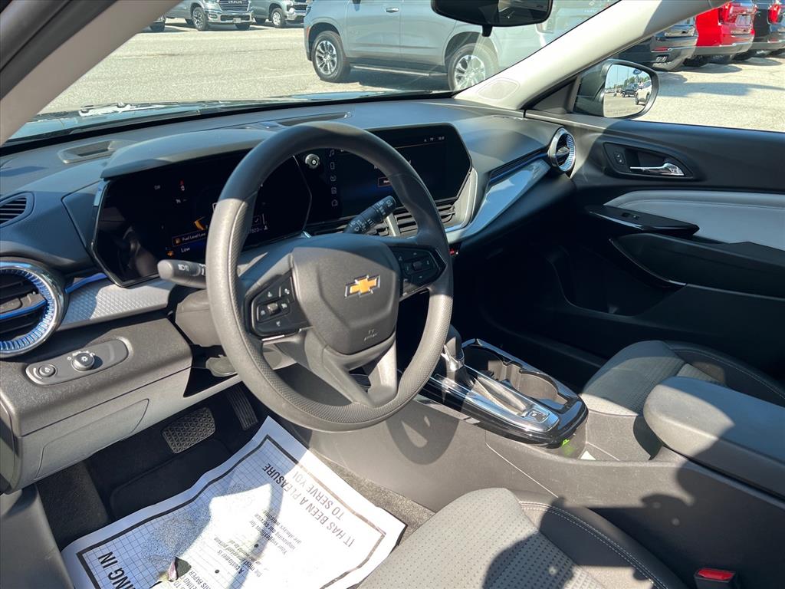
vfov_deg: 53.1
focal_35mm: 26
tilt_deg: -27.7
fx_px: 590
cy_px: 294
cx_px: 392
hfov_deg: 67.3
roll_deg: +0.2
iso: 50
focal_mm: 5.7
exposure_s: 1/316
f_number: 1.5
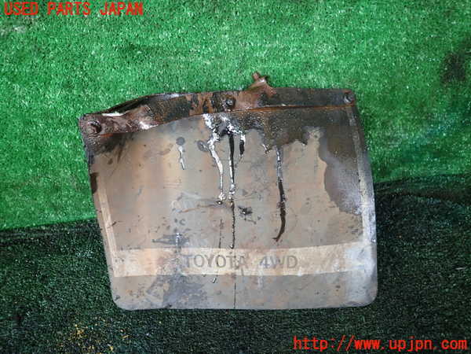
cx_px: 236
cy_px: 177
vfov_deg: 54.9
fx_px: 340
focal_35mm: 25
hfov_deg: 69.4
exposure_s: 1/60
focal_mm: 4.5
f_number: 2
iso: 125
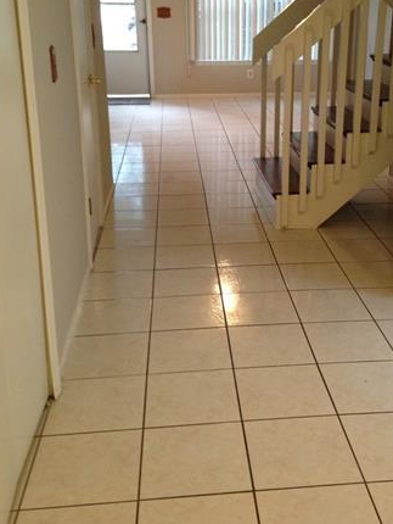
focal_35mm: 46
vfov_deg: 40.8
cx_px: 241
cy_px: 186
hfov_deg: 31.4
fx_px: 696
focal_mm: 4.12
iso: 125
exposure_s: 1/20
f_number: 2.4
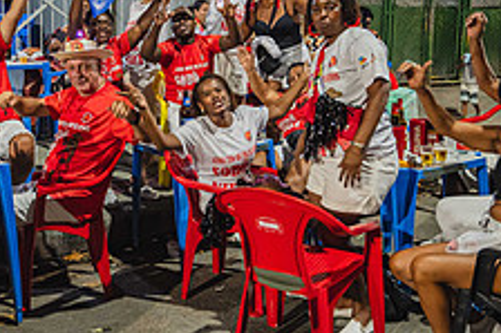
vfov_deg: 27.9
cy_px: 111
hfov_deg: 40.9
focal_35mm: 48
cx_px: 188
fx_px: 667
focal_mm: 18.5
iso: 1250
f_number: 4
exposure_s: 1/40
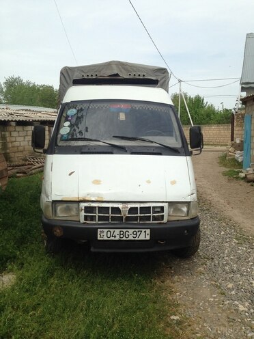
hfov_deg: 42.9
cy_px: 170
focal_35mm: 33
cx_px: 127
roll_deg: -1.3
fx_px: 323
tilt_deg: -4.7
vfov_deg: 55.4
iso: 50
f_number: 2.4
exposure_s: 1/1391
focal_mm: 4.12
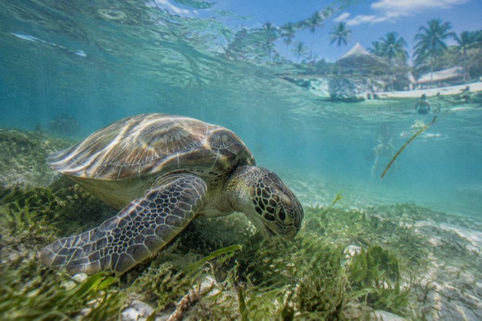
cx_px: 241
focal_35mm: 35
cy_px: 160
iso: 400
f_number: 11
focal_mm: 35
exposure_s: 1/200
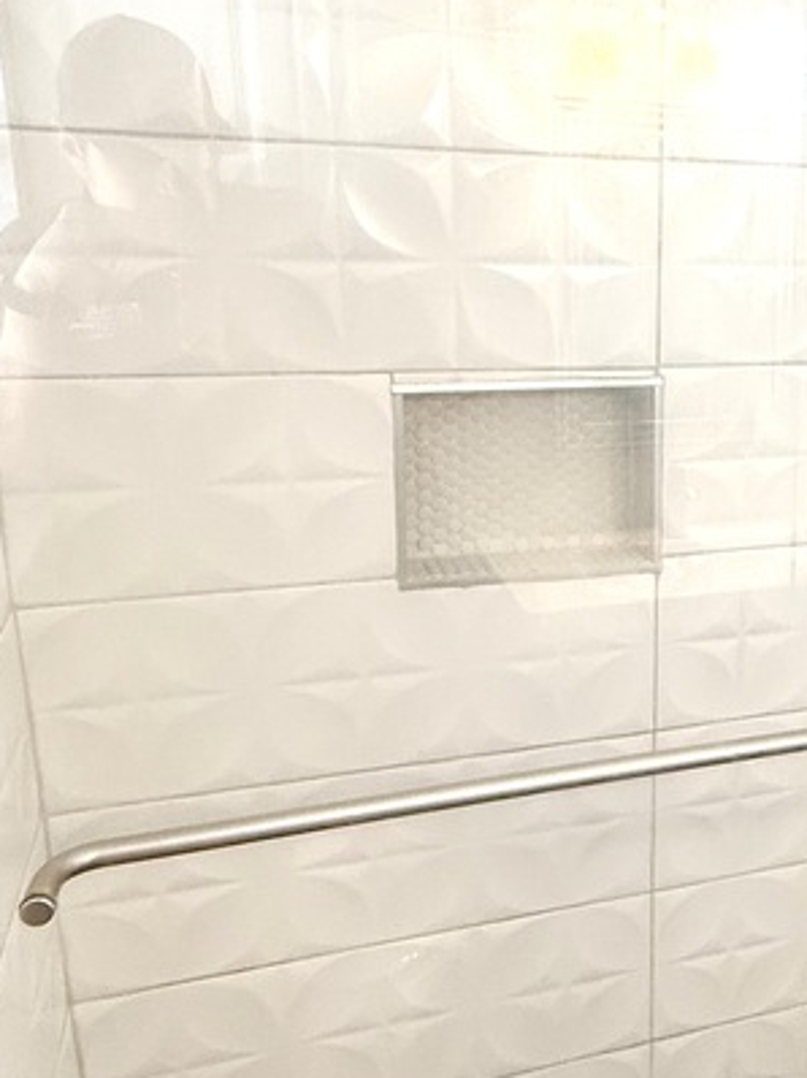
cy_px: 539
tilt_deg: -14.5
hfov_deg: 35.3
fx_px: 1182
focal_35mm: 38
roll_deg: -2.2
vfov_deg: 49.0
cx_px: 737
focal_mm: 2.22
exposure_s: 1/120
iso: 200
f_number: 2.2
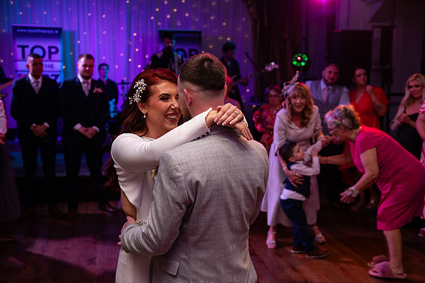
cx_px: 212
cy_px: 142
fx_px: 531
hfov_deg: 43.6
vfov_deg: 29.9
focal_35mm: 45
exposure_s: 1/160
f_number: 3.5
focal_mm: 45
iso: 500
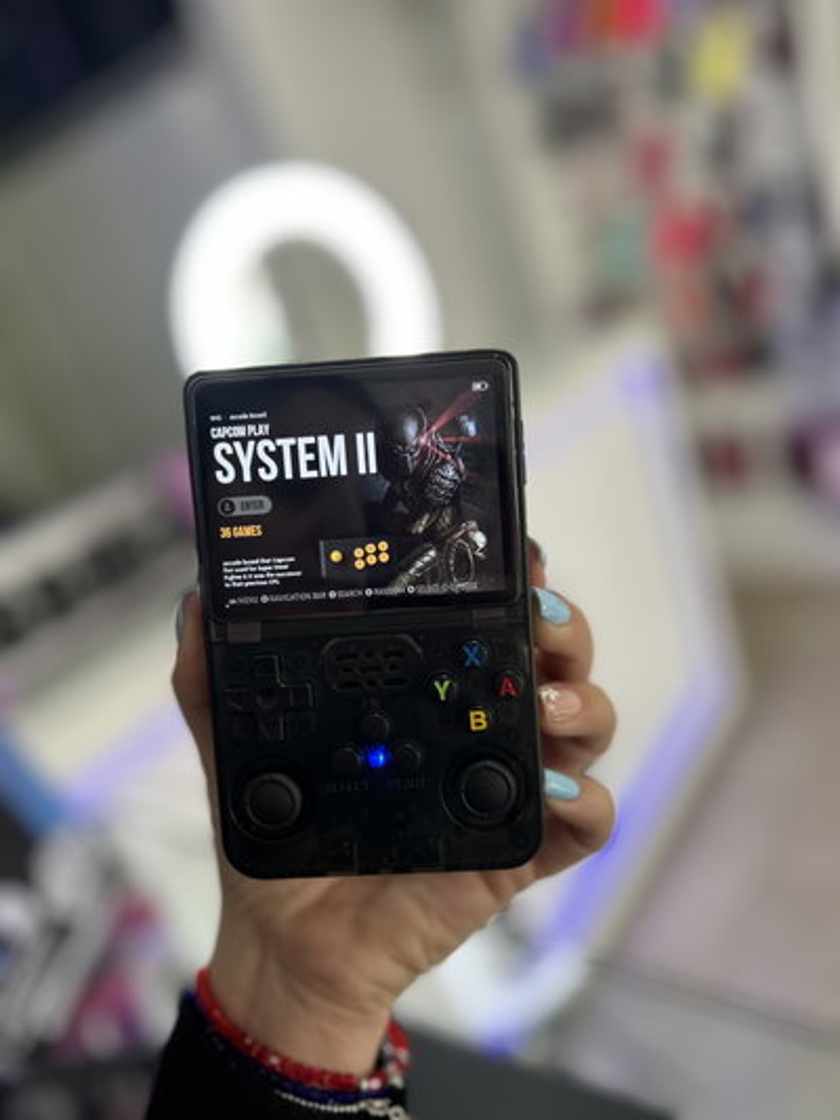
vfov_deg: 67.3
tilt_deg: -19.3
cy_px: 560
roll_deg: +18.4
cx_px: 420
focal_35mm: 26
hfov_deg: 53.1
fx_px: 841
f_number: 1.5
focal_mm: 5.7
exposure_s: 1/100
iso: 64
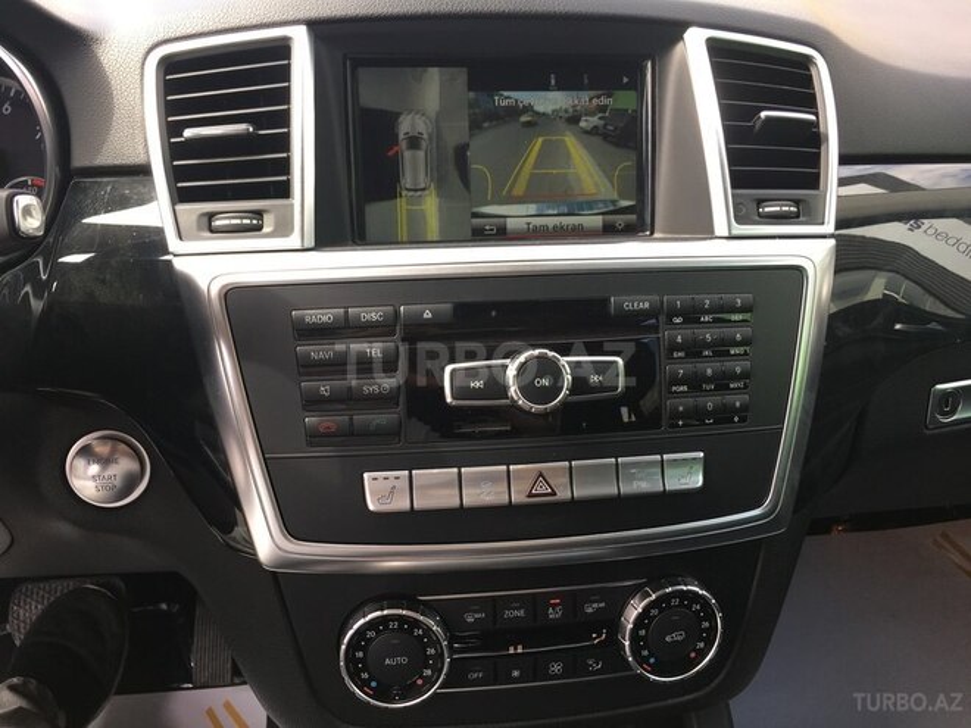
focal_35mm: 29
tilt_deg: -27.0
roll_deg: -1.7
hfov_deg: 61.7
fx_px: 813
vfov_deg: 48.2
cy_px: 364
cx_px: 486
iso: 25
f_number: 2.2
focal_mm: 4.15
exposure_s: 1/103
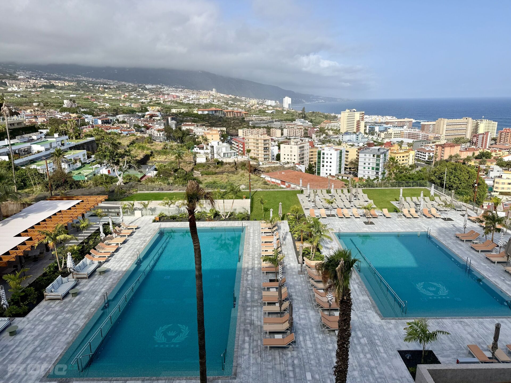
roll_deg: +1.3
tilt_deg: -14.1
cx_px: 256
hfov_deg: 71.6
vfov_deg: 56.8
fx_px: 354
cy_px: 192
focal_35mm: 24
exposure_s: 1/5319
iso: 80
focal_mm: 6.76
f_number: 1.78
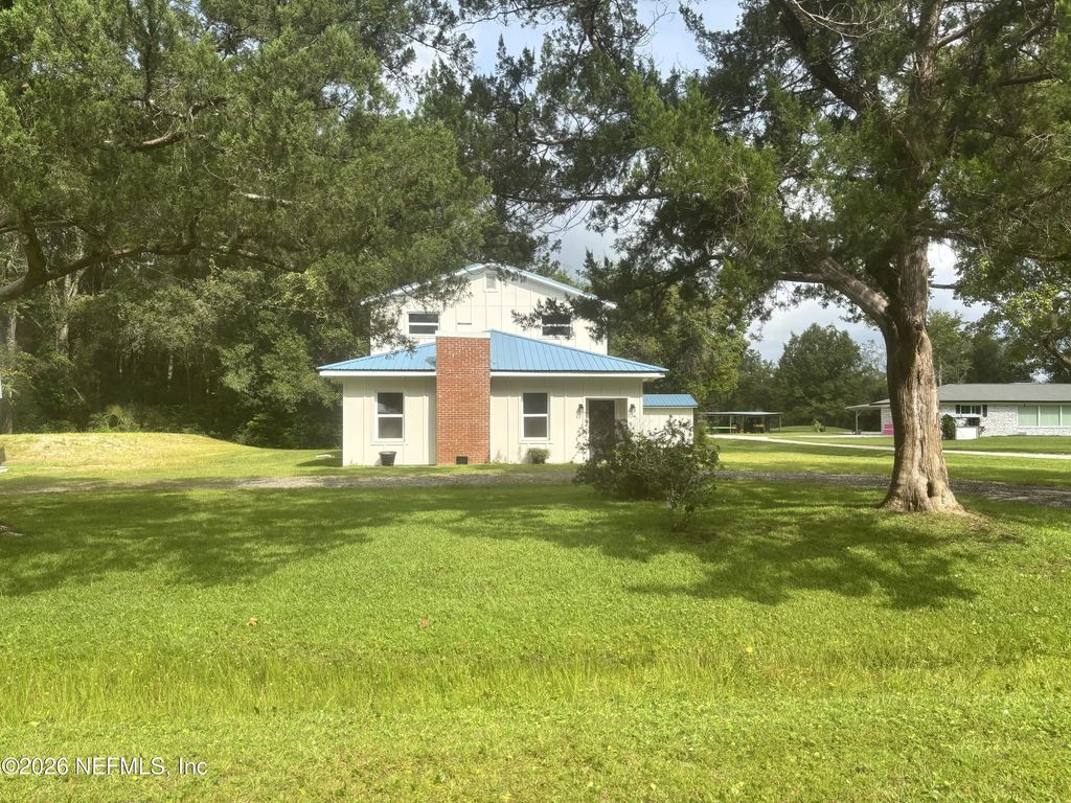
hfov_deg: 67.3
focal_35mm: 26
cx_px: 536
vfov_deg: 53.1
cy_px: 402
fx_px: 804
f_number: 1.6
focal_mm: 5.96
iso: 50
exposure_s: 1/2062
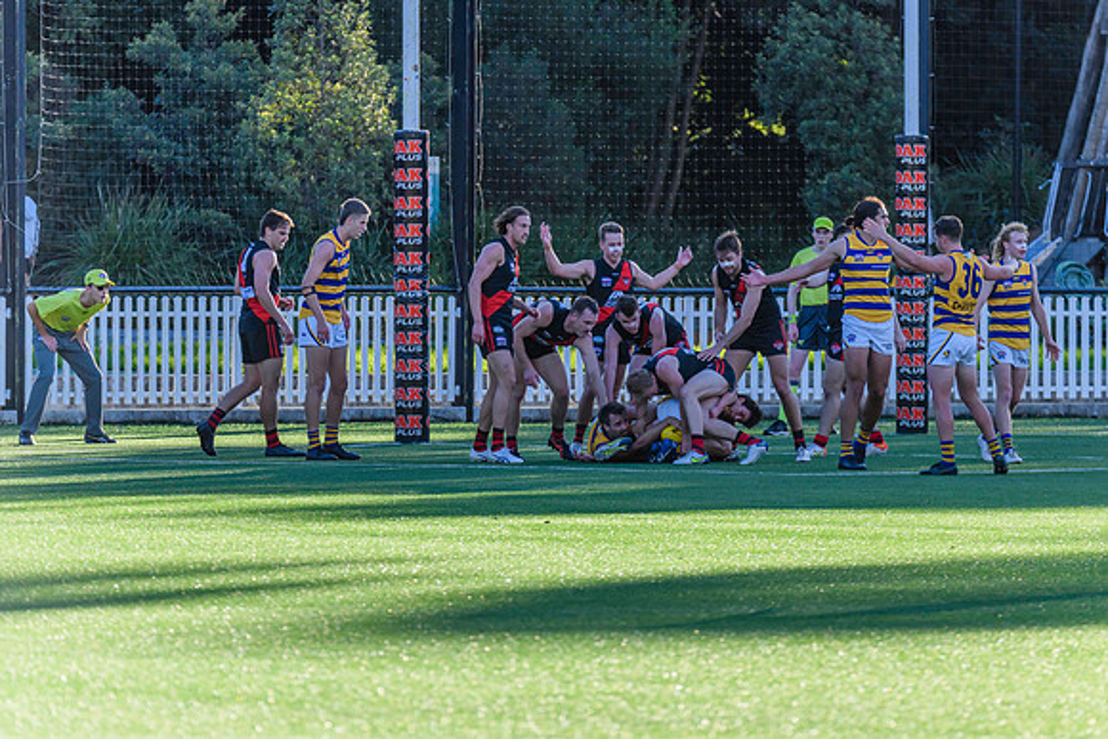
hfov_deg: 5.5
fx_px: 11562
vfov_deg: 3.7
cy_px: 362
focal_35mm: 376
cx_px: 625
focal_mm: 320
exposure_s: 1/1600
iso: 800
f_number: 5.6
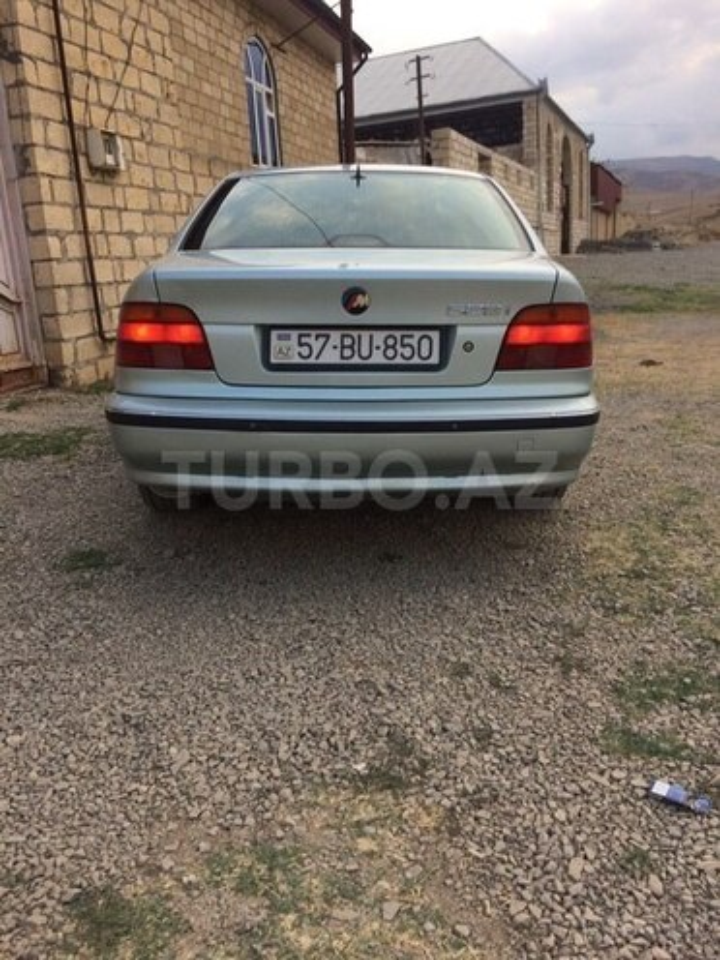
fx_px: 804
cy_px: 480
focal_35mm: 29
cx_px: 360
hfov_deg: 48.2
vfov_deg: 61.7
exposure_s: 1/234
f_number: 2.2
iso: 32
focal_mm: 4.15
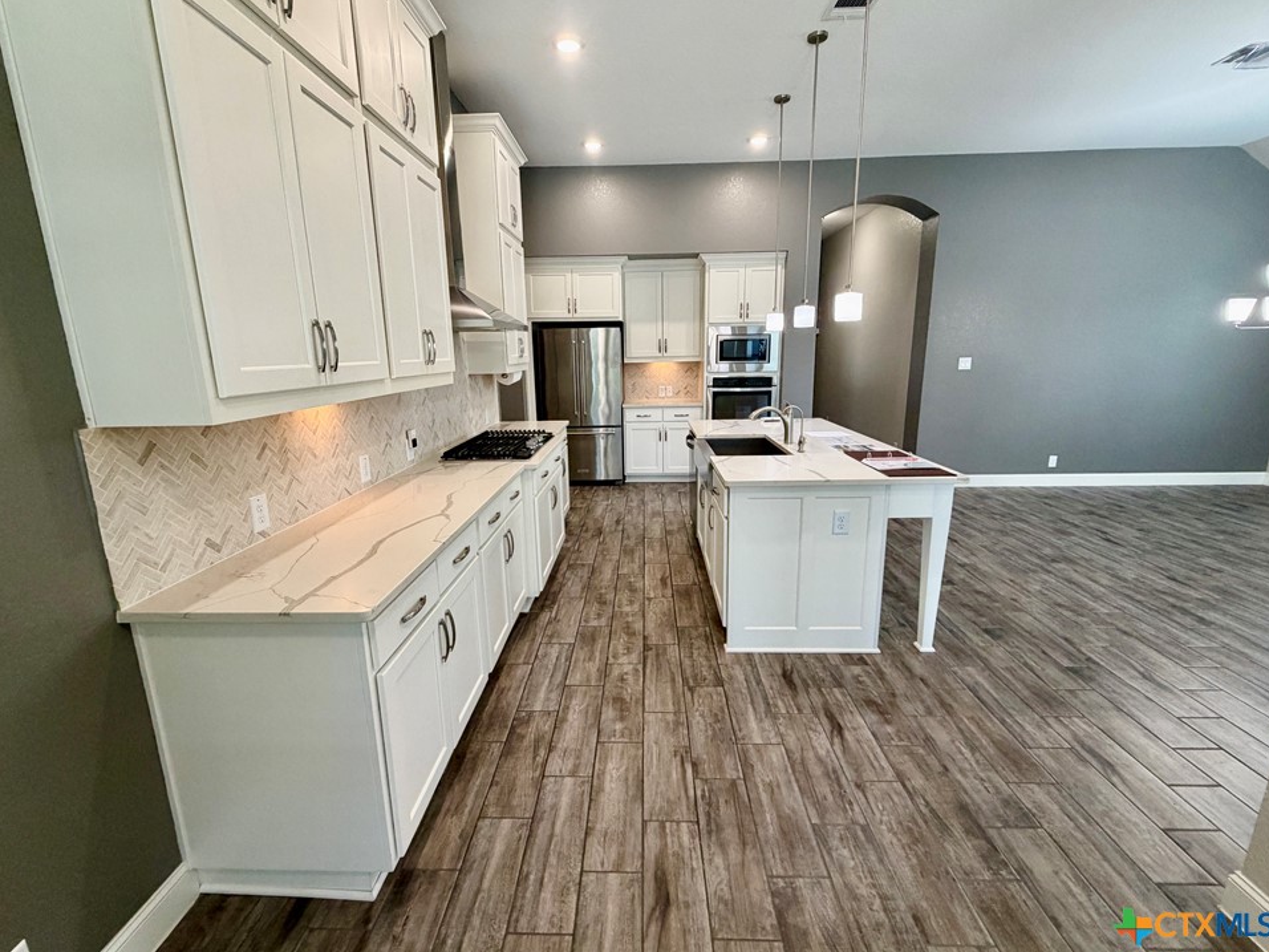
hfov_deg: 98.2
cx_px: 627
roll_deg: +2.4
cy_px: 463
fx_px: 550
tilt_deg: -11.9
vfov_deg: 81.7
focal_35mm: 15
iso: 250
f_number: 2.2
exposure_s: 1/120
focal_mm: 2.22
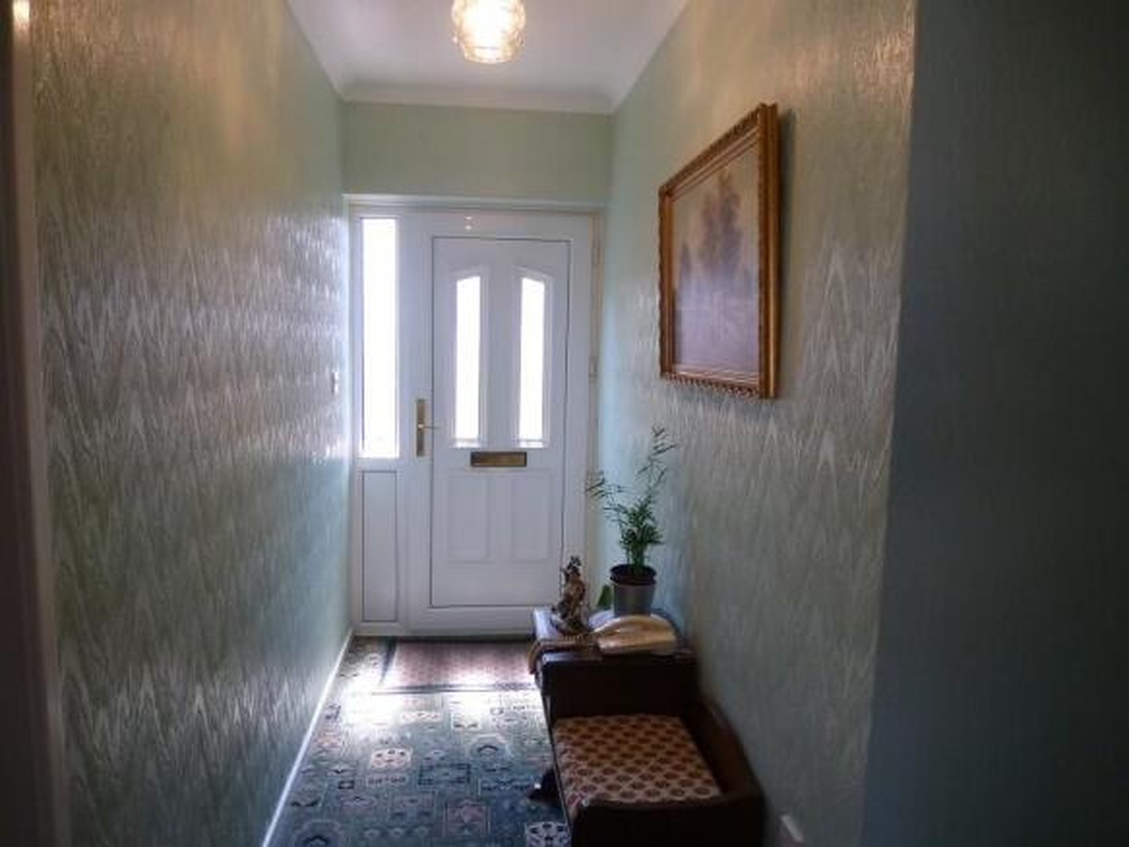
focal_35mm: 24
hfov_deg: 71.6
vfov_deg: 56.8
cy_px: 424
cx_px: 564
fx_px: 783
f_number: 3.3
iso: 320
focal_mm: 4.3
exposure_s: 1/60
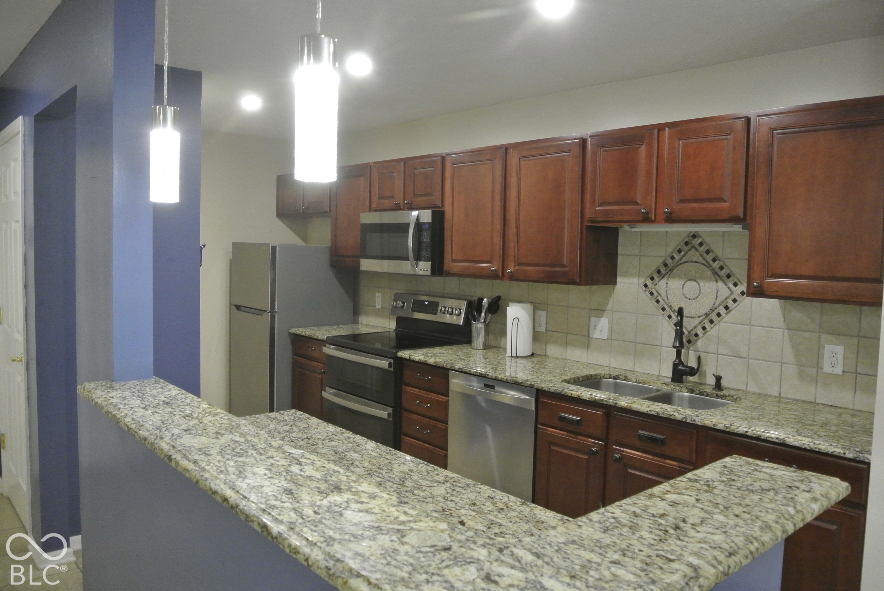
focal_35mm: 27
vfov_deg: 48.0
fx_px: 664
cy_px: 296
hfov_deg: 67.3
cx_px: 442
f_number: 3.5
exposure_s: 1/60
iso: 800
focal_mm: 10
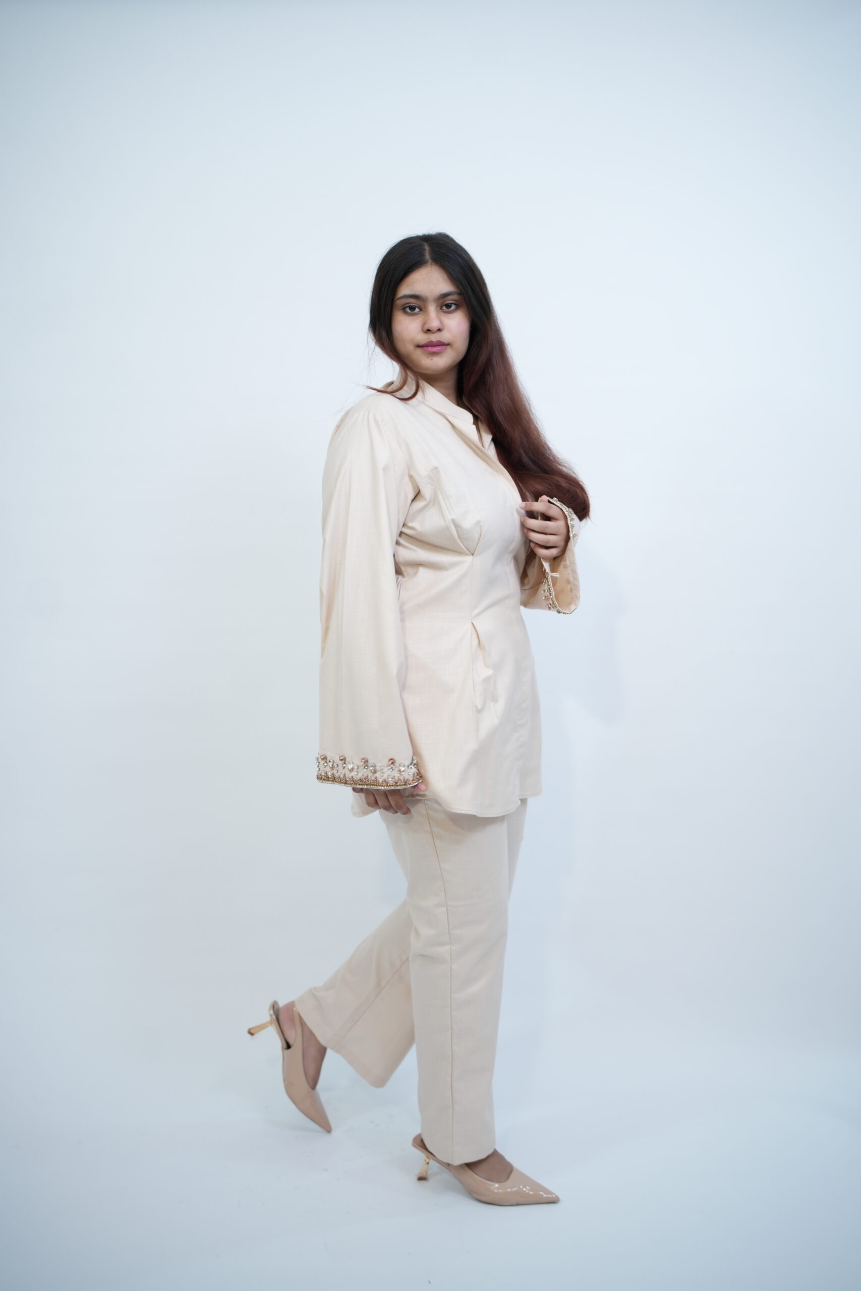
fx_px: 1255
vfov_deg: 54.4
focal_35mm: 35
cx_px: 430
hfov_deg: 37.9
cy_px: 646
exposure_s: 1/200
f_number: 2.5
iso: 320
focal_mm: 35
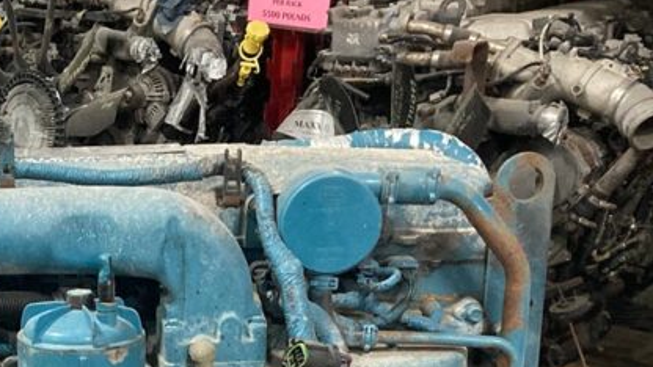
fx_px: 1299
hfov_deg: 26.9
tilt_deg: -22.7
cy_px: 461
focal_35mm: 75
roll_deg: -0.1
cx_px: 27
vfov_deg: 15.4
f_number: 1.8
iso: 320
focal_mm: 3.99
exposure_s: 1/30
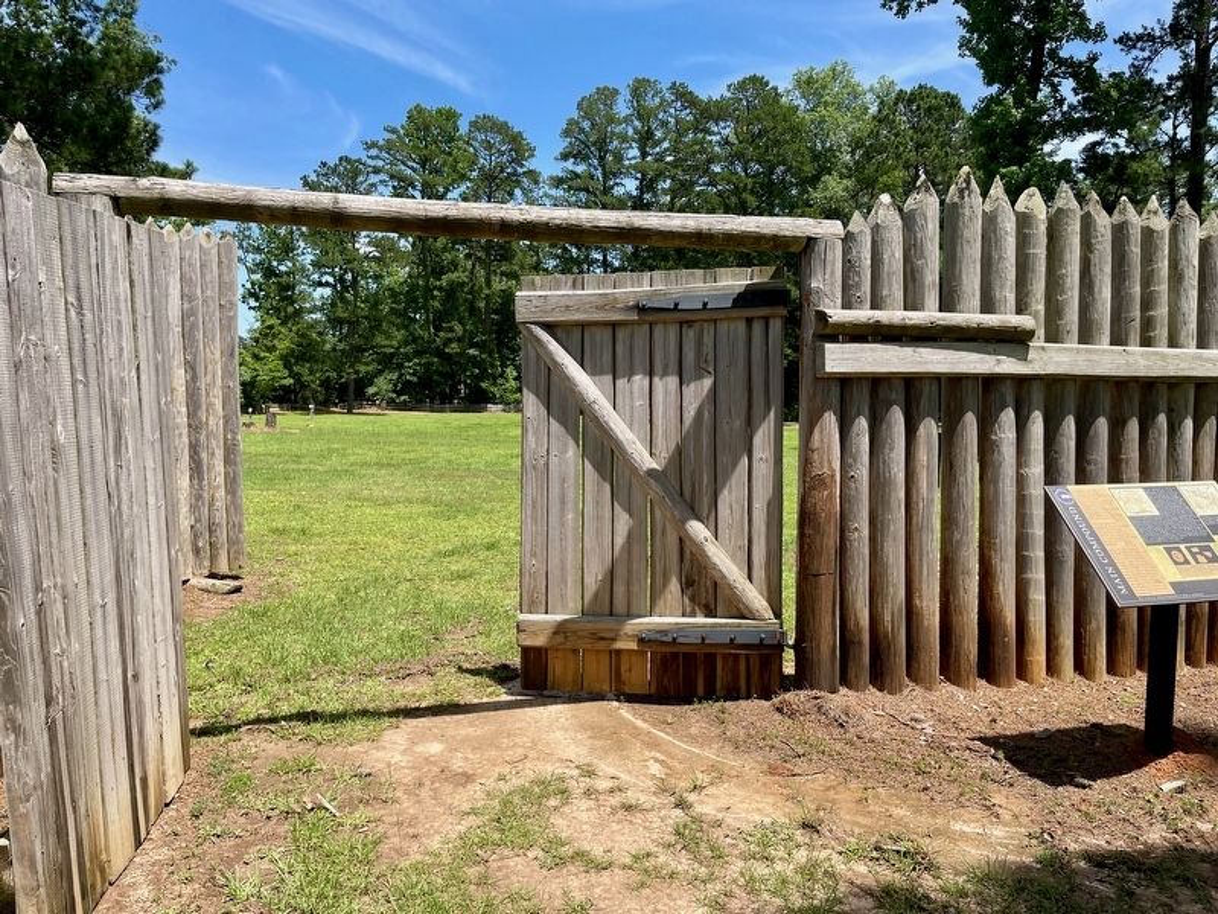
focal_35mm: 26
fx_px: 915
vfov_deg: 53.1
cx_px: 609
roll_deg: -0.1
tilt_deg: -3.4
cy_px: 457
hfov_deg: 67.3
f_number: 1.6
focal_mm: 4.2
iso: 32
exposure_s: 1/2212
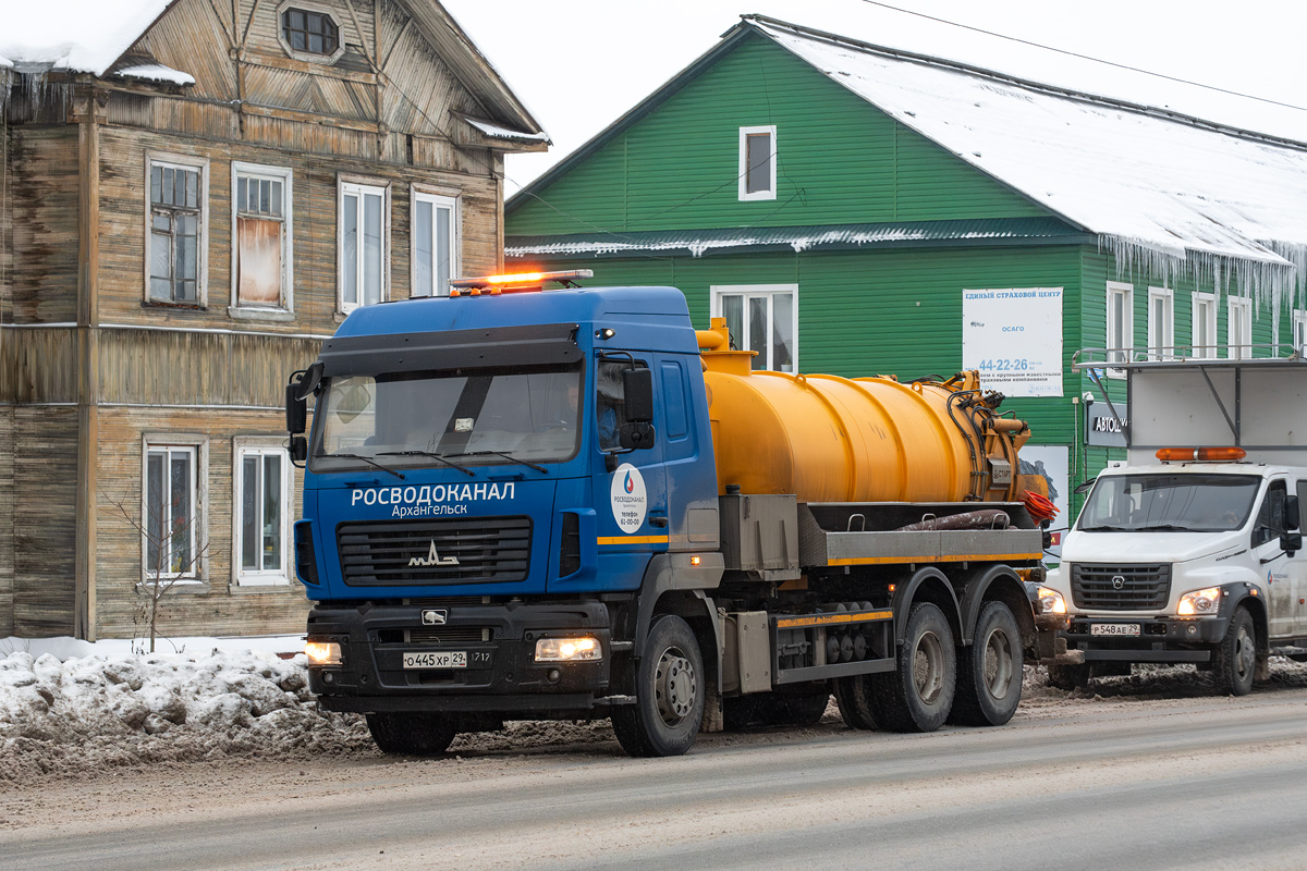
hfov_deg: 22.1
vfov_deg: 14.9
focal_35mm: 92
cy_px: 436
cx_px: 654
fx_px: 3340
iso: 3200
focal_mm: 92
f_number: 7.1
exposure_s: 1/400
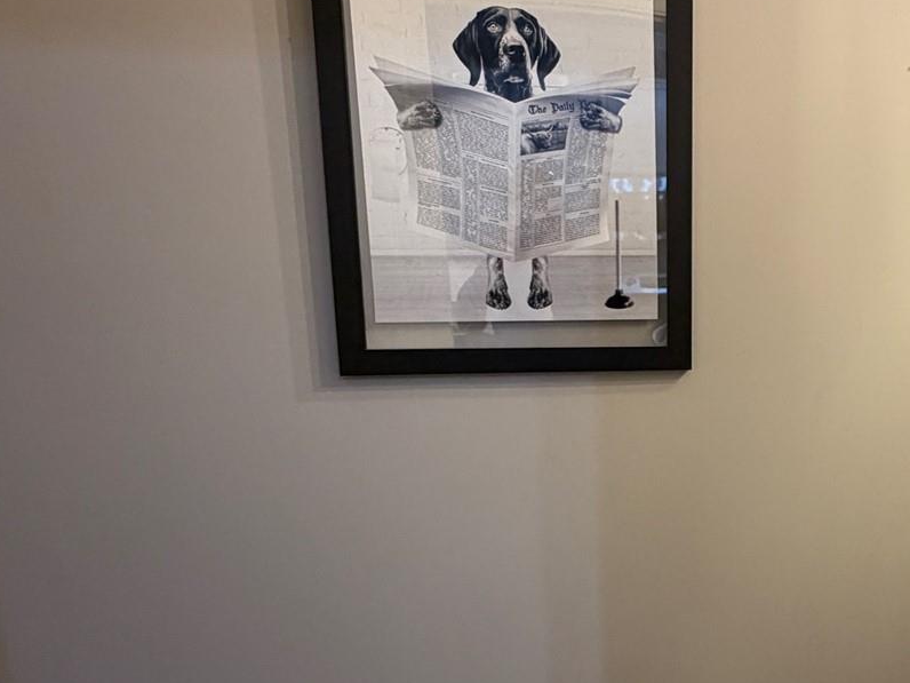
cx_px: 755
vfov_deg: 39.3
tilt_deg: -11.9
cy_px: 440
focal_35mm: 36
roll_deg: -0.3
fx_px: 946
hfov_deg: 47.9
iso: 200
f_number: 2.2
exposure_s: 1/60
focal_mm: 2.22
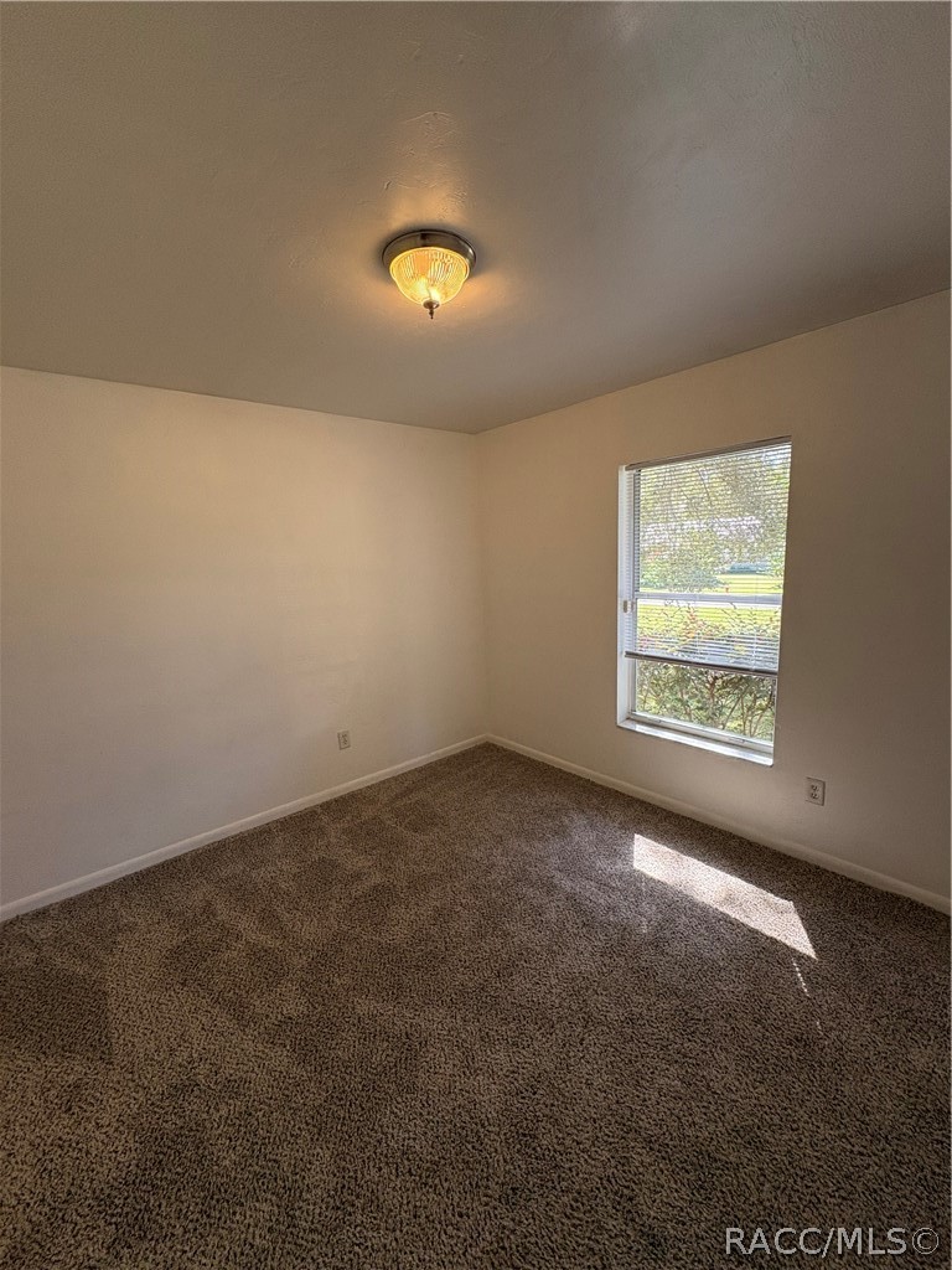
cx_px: 476
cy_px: 635
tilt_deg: -8.2
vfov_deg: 102.1
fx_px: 513
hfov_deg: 85.7
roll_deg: +2.3
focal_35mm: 14
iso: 125
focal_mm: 2.22
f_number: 2.2
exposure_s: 1/100
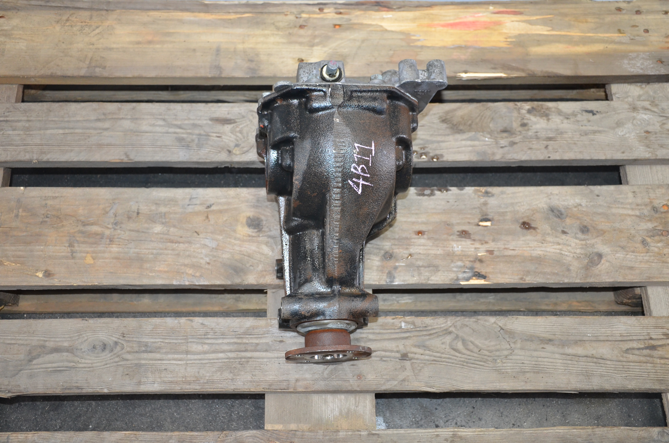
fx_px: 723
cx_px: 334
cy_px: 222
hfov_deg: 49.6
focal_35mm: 39
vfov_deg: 34.1
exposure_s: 1/60
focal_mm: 26
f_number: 3.8
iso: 800
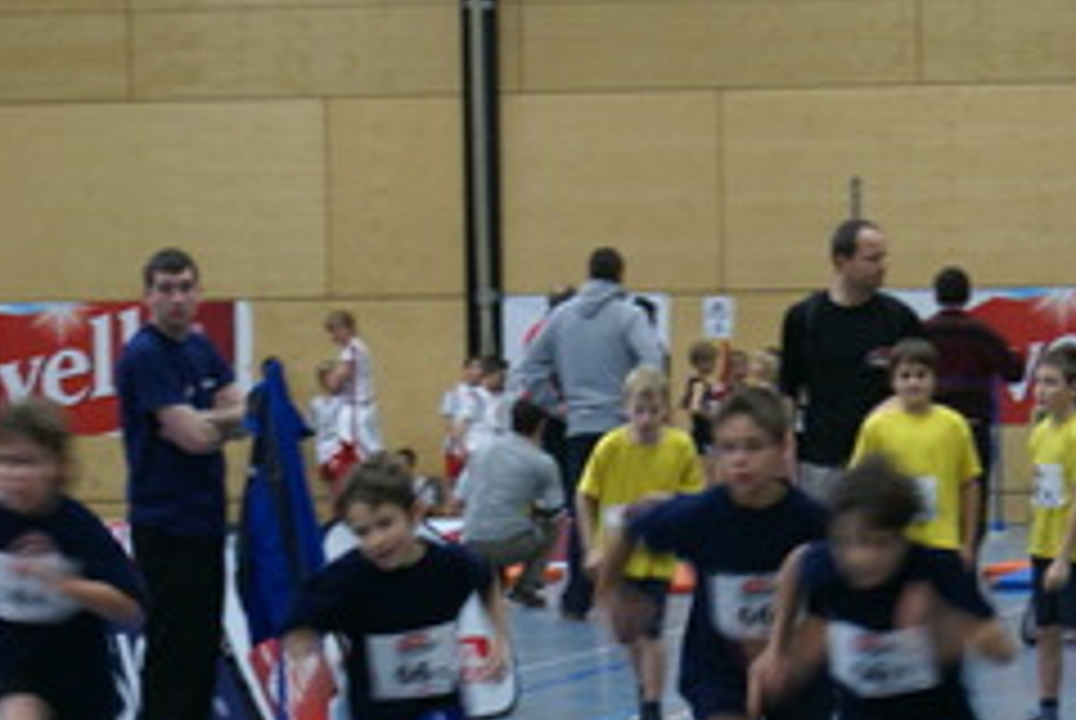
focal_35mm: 203
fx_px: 6075
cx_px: 846
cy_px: 626
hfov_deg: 10.1
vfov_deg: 6.8
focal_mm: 60
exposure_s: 1/25
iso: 400
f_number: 5.6
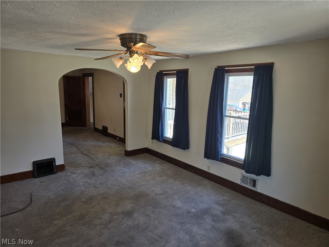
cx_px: 164
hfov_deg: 73.9
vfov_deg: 58.9
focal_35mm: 23
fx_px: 219
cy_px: 124
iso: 50
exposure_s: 1/120
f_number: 1.7
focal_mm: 6.3
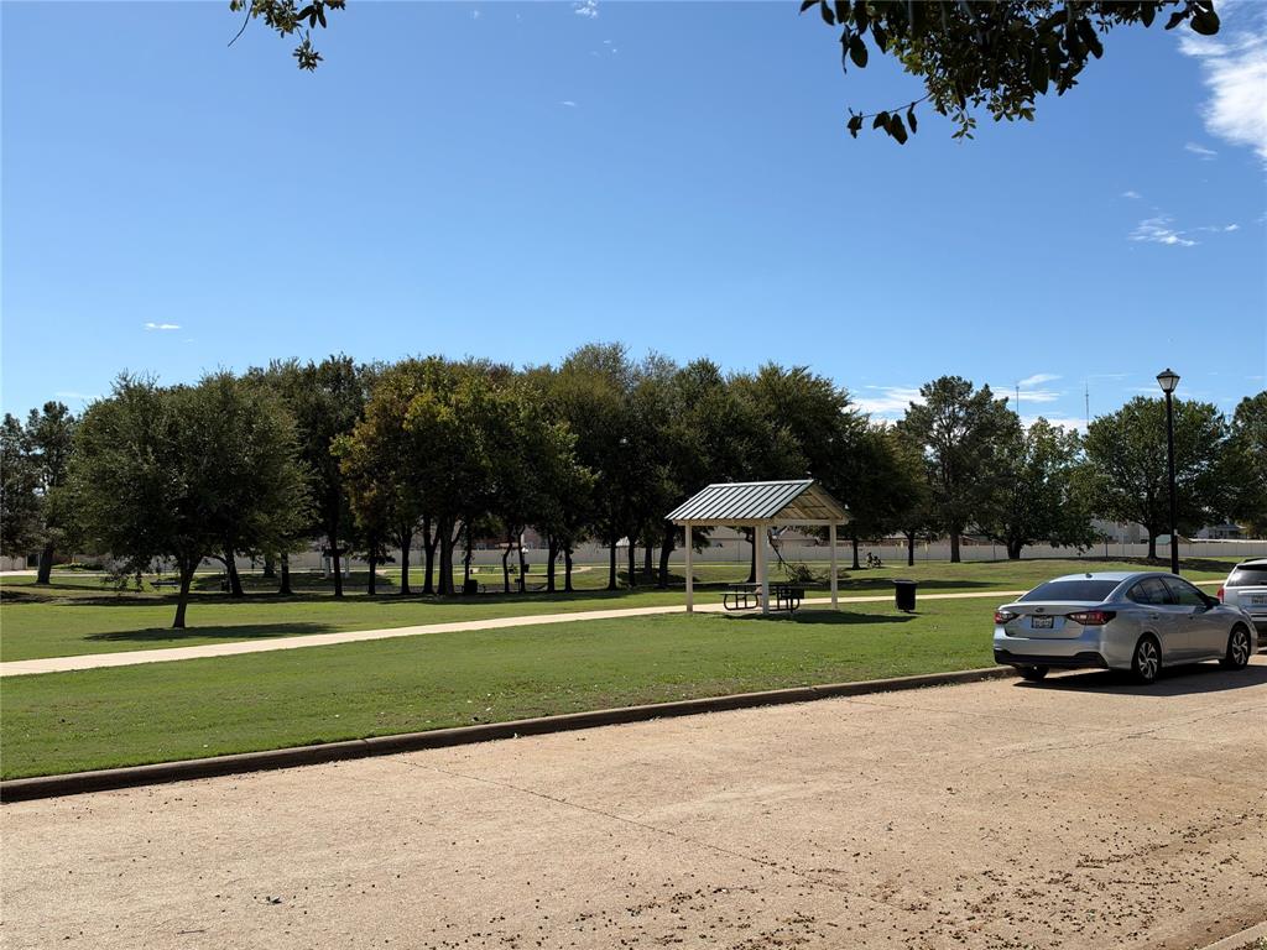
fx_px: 1208
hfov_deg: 55.4
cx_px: 634
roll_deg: +0.1
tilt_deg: +3.4
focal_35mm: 33
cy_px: 475
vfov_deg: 42.9
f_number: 1.8
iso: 64
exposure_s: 1/6024
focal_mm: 6.93
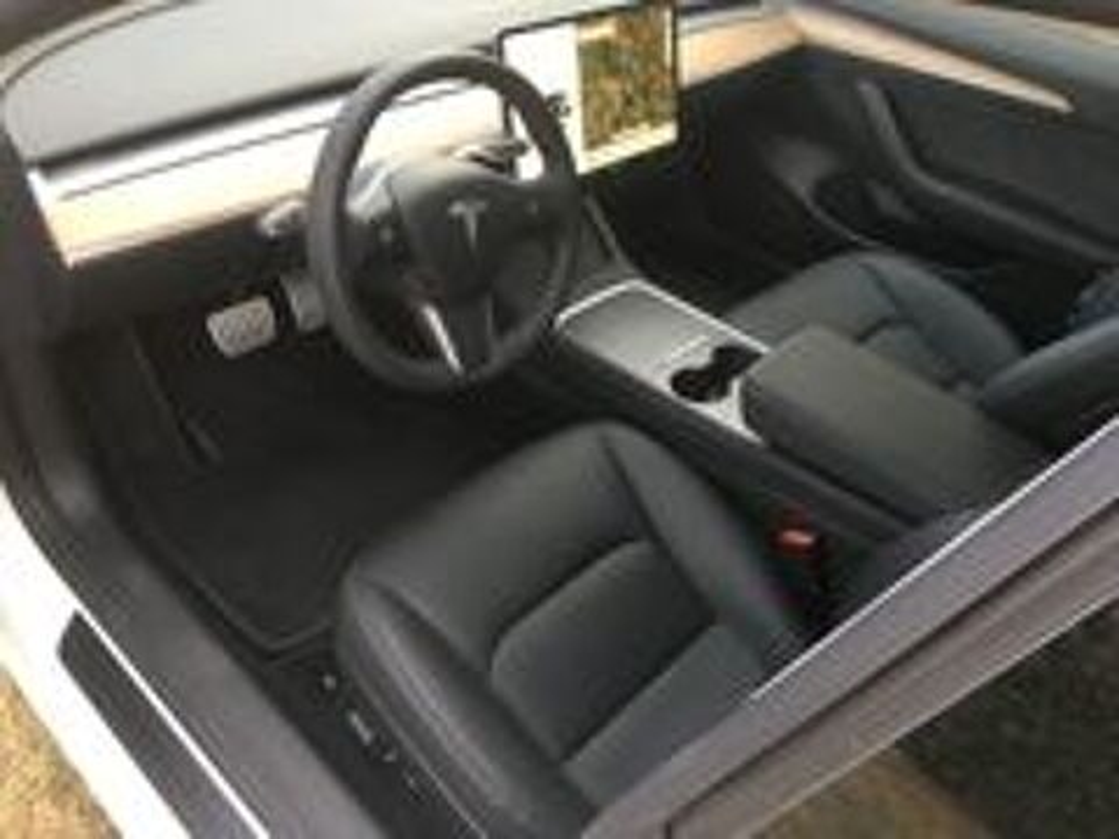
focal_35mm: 29
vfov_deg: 48.2
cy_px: 420
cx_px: 560
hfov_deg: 61.7
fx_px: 937
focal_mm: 4.15
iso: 40
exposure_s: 1/33
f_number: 2.2
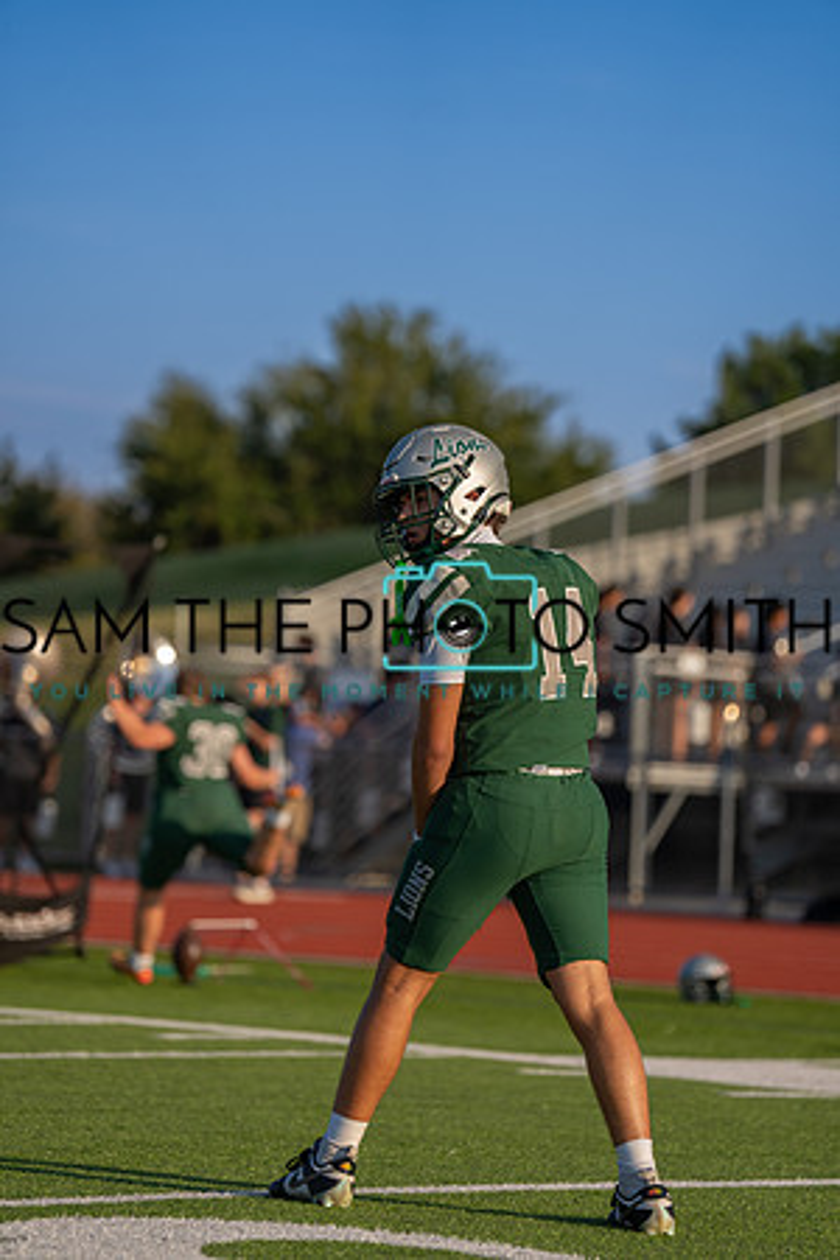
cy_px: 630
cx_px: 420
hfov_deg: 10.1
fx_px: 4760
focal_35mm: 136
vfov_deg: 15.1
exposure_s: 1/2000
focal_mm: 136
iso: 100
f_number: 2.8
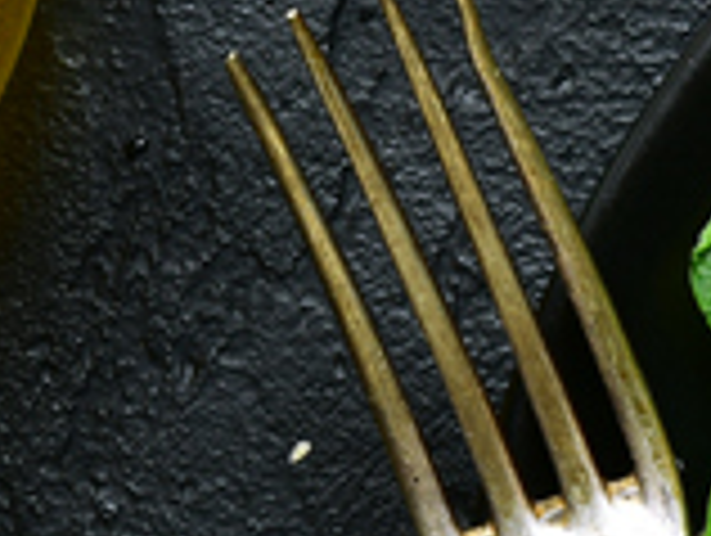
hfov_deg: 7.3
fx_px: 5431
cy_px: 786
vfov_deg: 5.6
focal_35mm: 264
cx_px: 1274
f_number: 14
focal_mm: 60
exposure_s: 1/2
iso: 400
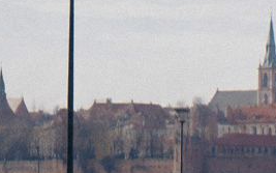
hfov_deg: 11.1
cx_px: 296
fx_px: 1407
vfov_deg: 7.0
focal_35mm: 187
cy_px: 205
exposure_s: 1/800
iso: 200
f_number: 5.6
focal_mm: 49
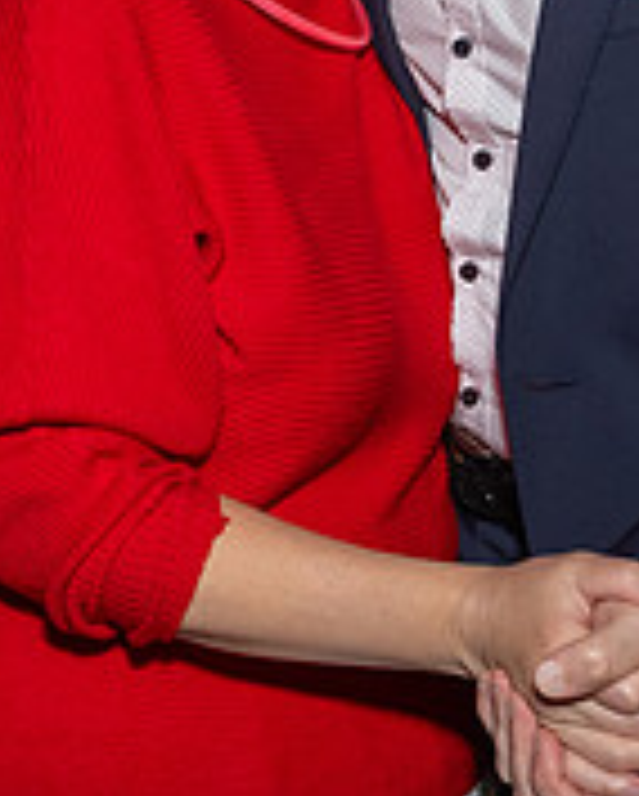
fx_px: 3092
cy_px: -102
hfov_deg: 11.8
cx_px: 308
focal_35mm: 131
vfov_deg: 14.3
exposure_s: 1/250
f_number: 7.1
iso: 1000
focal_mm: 22
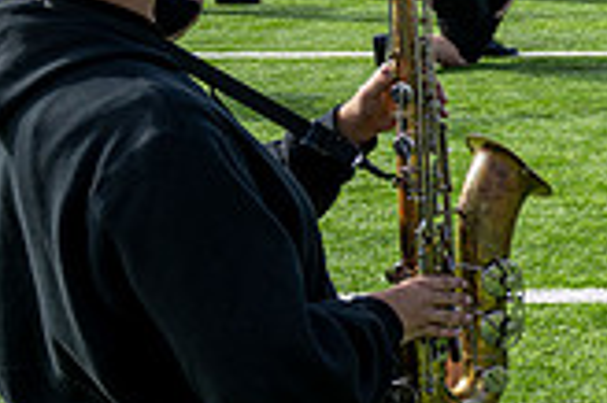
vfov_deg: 16.0
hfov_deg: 19.5
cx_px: 1010
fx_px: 1432
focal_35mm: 85
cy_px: 279
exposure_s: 1/250
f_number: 4.5
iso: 80
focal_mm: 24
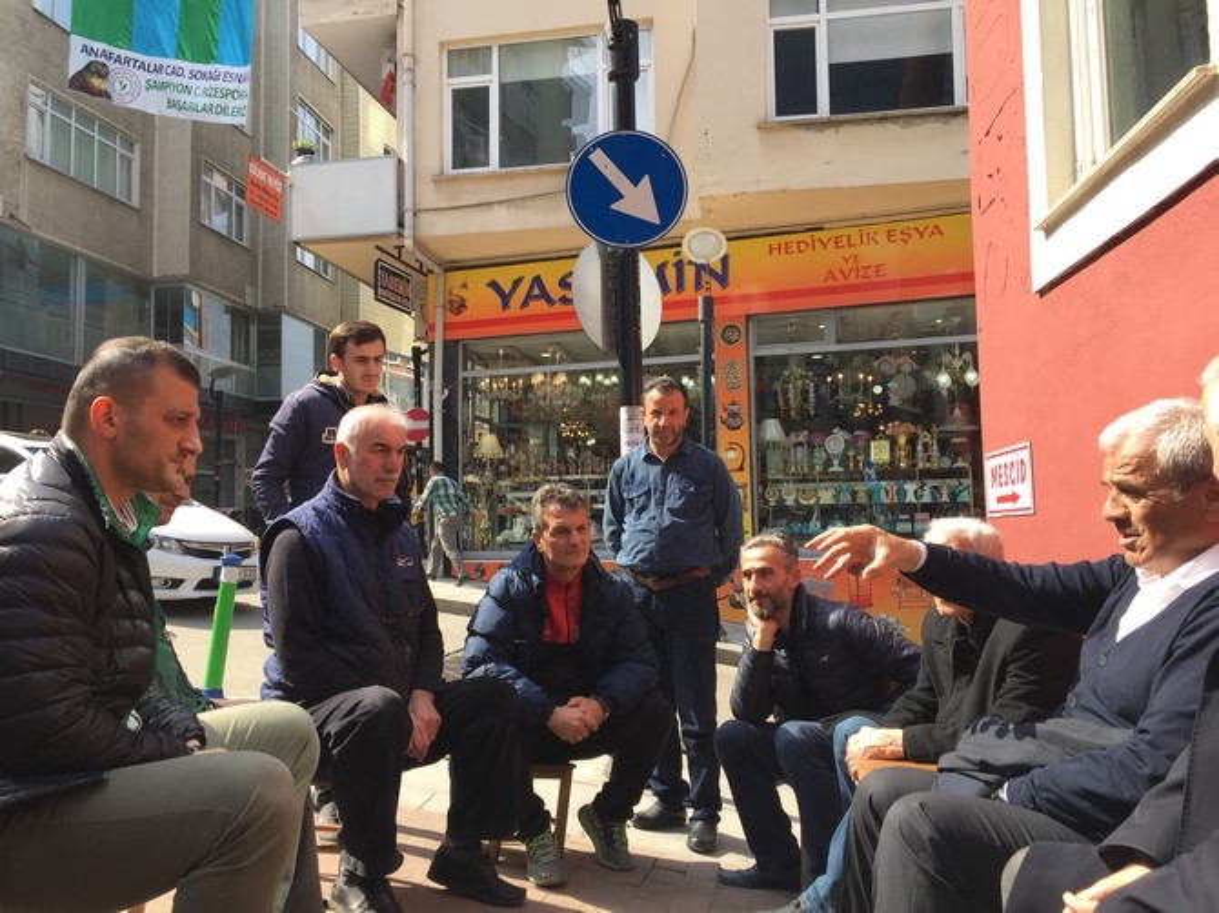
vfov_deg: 48.2
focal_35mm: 29
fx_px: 1021
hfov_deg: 61.7
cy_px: 456
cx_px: 610
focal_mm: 4.15
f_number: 2.2
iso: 32
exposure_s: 1/488
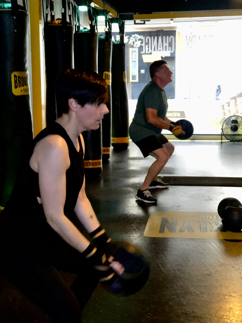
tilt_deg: -9.3
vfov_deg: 33.8
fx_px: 531
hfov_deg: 25.7
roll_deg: +0.6
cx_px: 121
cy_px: 162
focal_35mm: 57
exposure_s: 1/31
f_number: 2.8
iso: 1250
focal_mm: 6.6
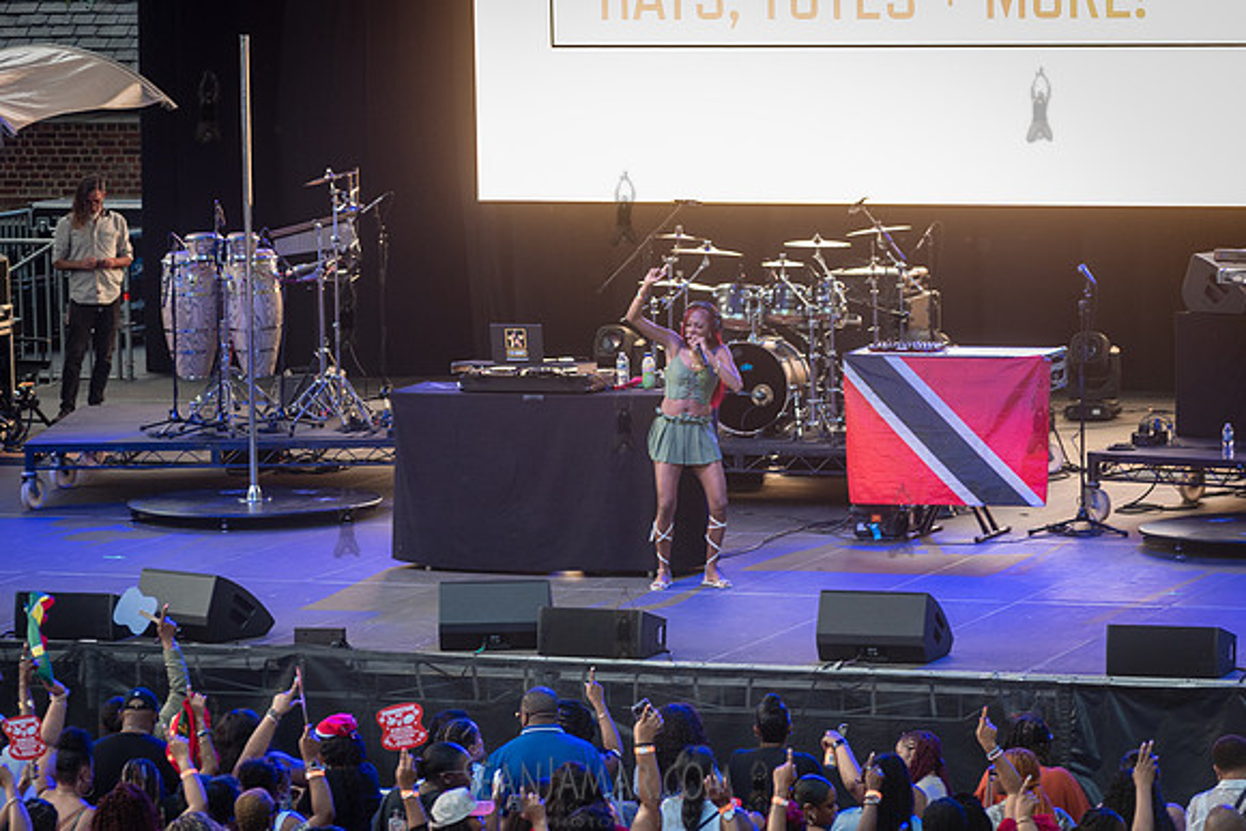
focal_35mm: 170
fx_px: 5885
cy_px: 416
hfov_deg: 12.1
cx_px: 623
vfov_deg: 8.1
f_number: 4.5
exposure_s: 1/250
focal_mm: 170
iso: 1000
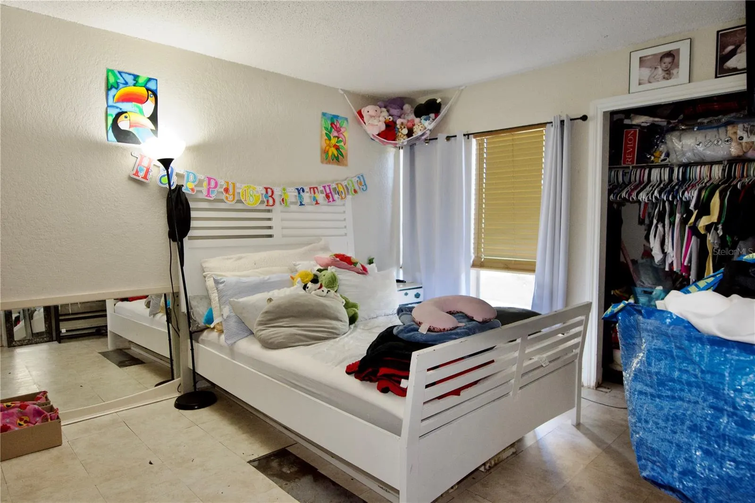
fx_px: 440
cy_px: 252
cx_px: 378
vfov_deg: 59.5
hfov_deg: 81.2
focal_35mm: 21
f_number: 4
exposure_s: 1/60
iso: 1100
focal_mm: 14
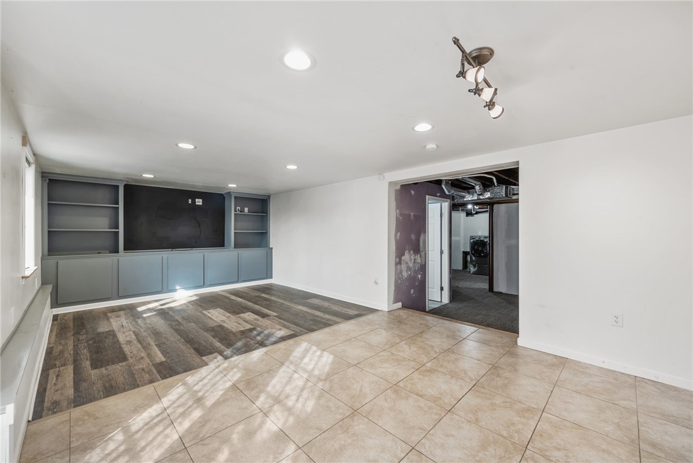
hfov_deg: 104.2
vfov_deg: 81.2
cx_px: 346
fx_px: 270
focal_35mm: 14
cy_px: 232
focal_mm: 14
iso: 100
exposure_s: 1/13
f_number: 11
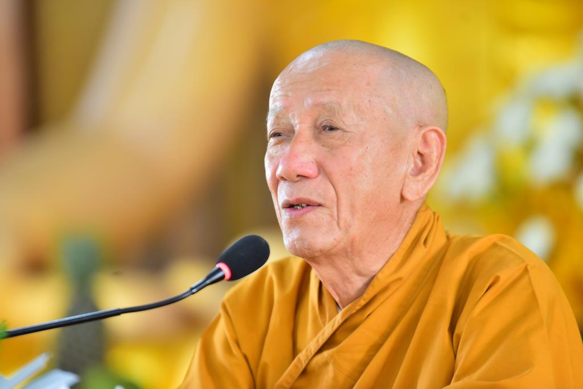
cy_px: 194
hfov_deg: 10.3
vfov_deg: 6.9
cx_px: 292
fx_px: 3239
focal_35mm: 200
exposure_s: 1/125
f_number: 3.2
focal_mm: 200
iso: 1000
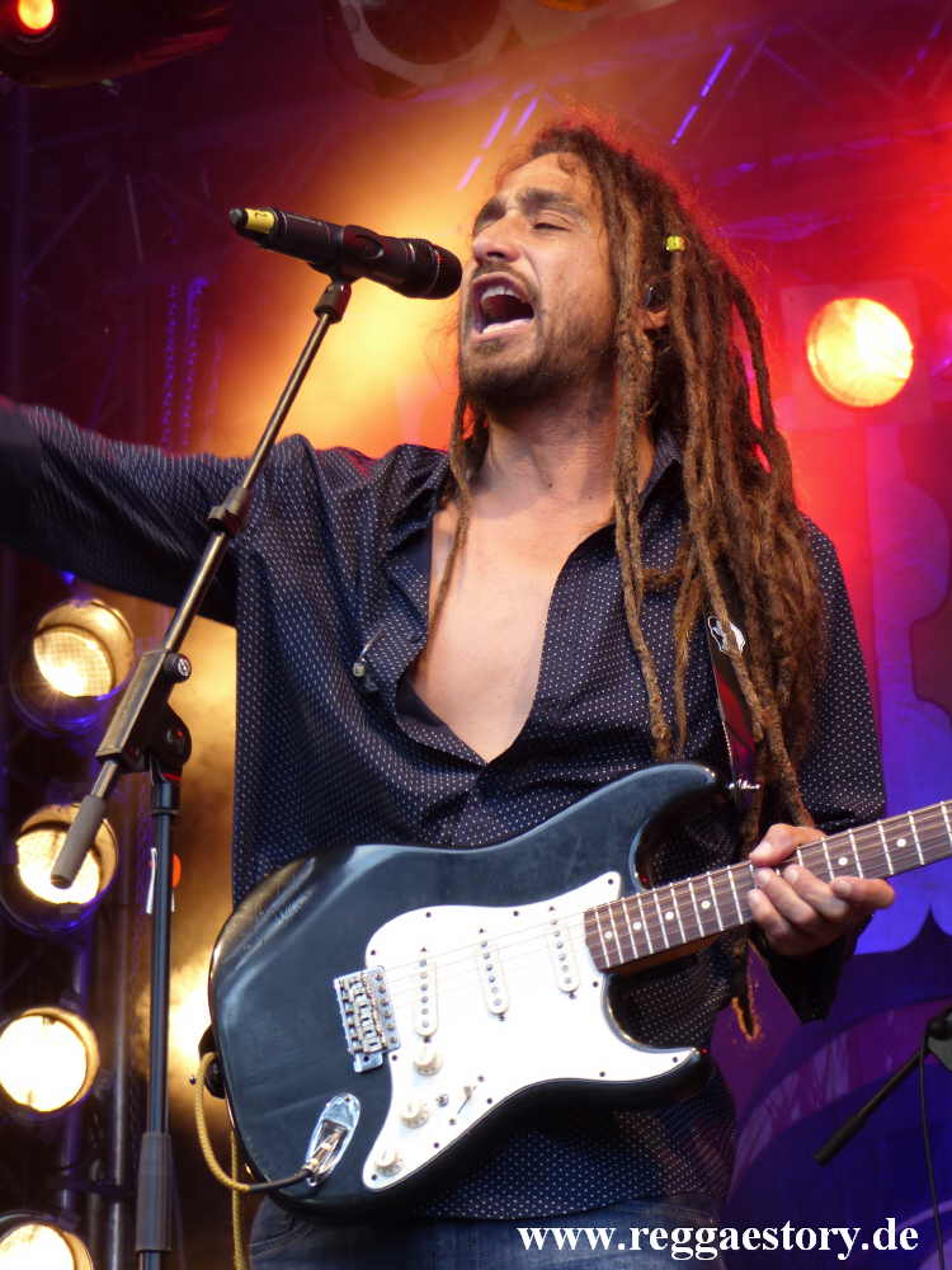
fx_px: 4877
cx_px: 476
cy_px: 635
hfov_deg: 11.1
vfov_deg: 14.8
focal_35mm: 133
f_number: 2.8
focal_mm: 23.9
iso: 100
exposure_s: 1/80
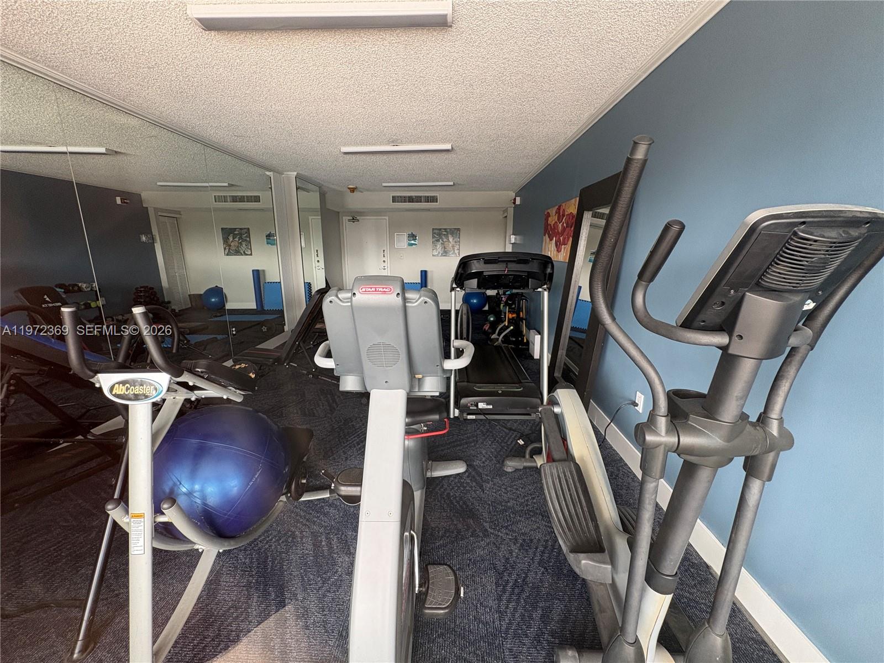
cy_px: 332
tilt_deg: -13.1
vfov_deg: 85.7
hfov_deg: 102.1
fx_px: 358
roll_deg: -0.1
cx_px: 442
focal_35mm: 14
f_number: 2.2
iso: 200
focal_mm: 2.22
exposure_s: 1/99
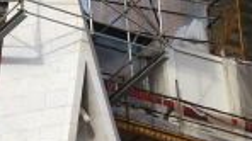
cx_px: 341
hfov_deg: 2.8
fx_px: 5061
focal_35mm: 758
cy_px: 155
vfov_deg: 1.6
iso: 80
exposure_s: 1/250
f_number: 5.6
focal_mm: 23
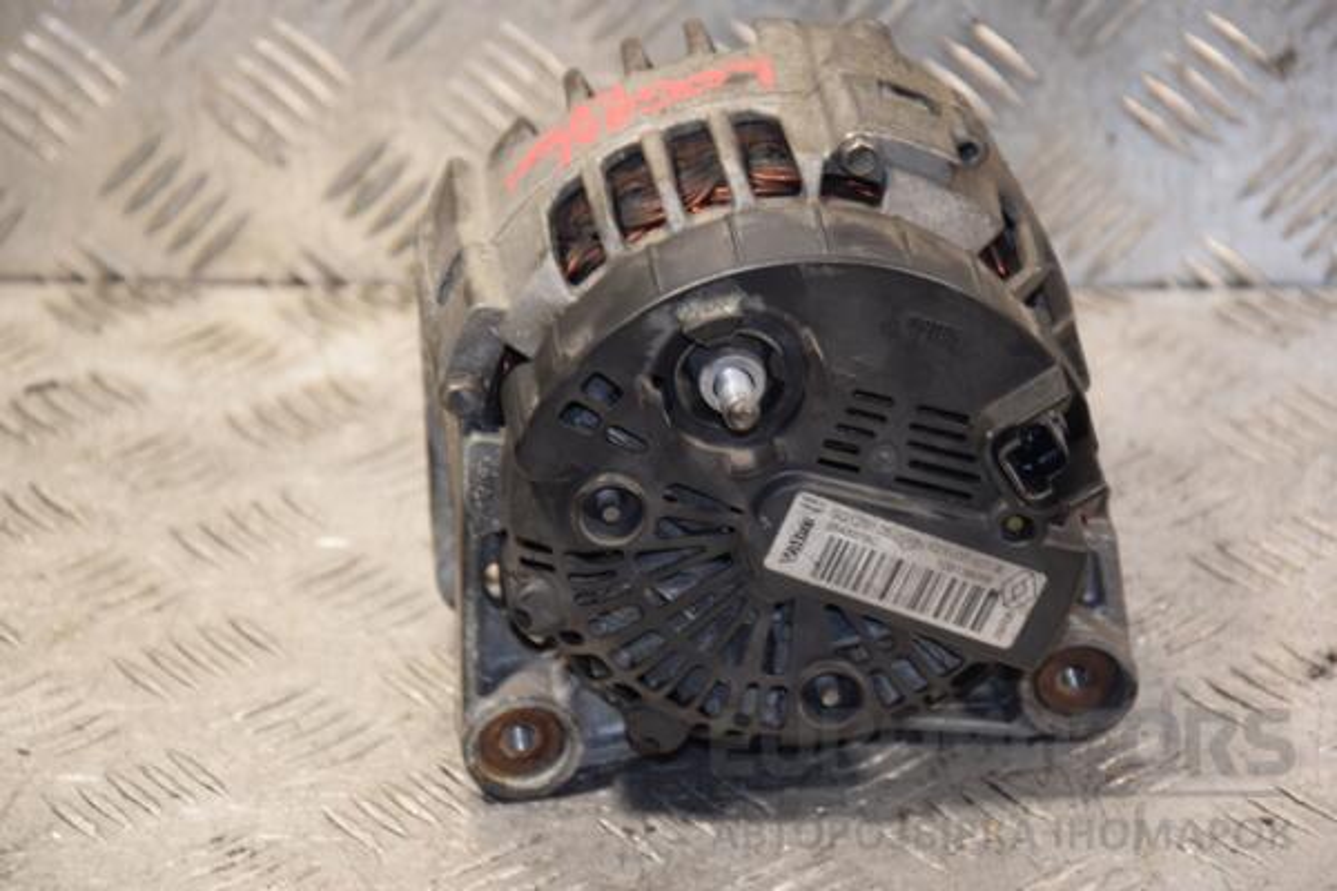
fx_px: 5459
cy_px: 446
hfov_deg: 14.0
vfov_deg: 9.3
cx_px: 668
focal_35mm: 147
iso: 800
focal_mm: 98
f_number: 5.6
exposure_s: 1/100
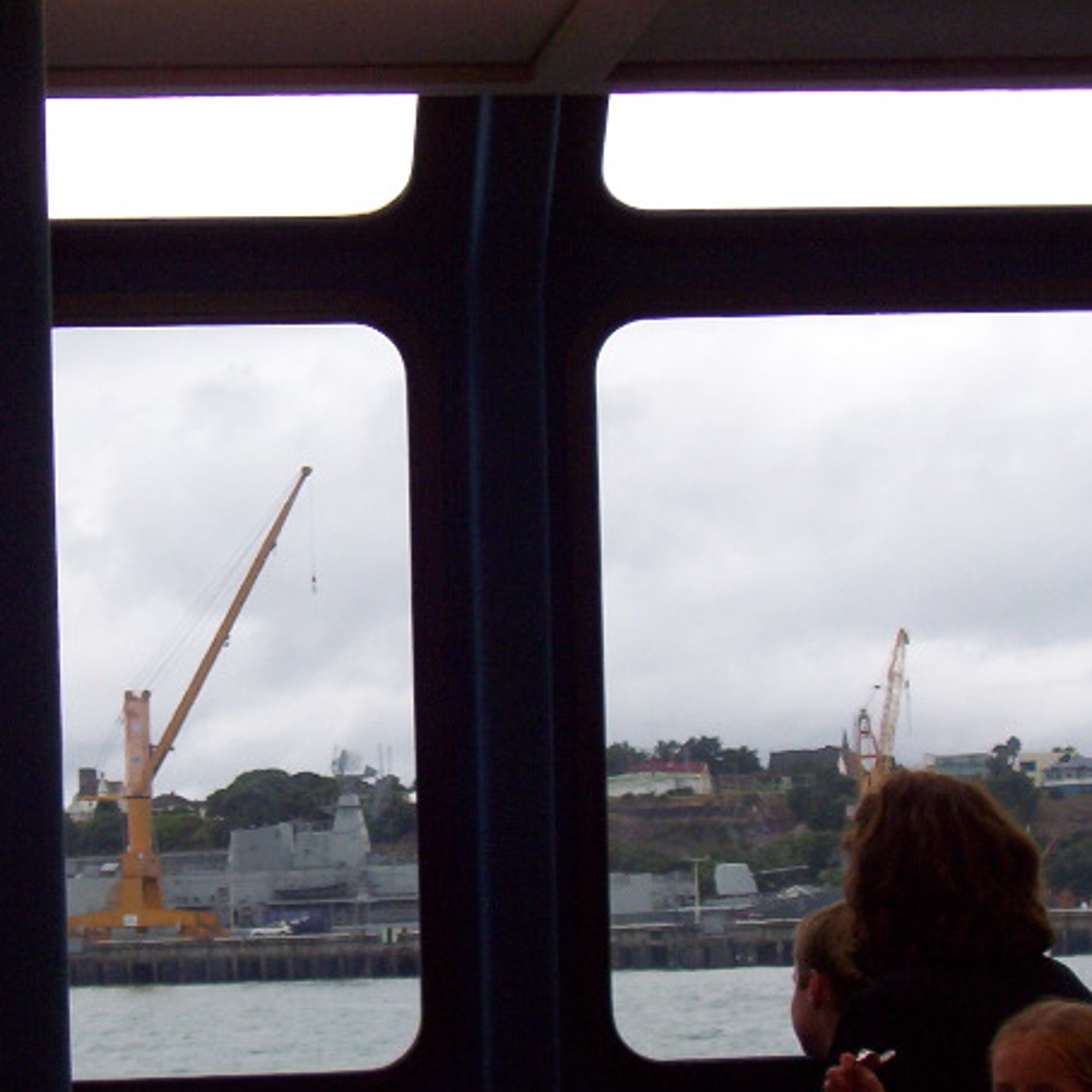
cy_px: 653
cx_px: 235
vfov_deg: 18.5
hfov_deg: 18.3
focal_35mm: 94
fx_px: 3355
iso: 100
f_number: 3.54
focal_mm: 9.98
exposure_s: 1/115
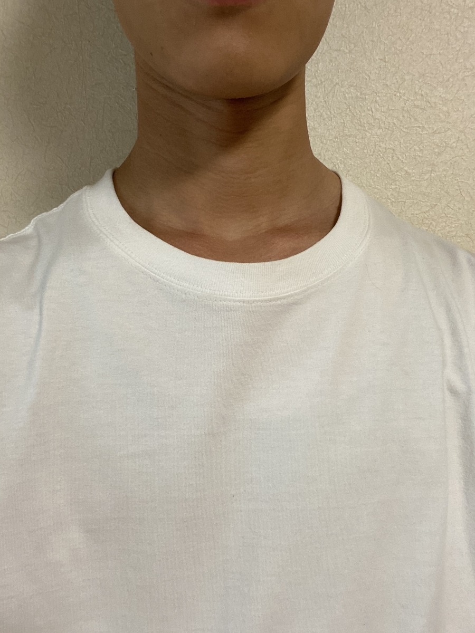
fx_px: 549
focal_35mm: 30
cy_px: 316
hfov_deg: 46.8
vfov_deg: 60.0
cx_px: 238
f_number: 2.2
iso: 200
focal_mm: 2.71
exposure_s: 1/60
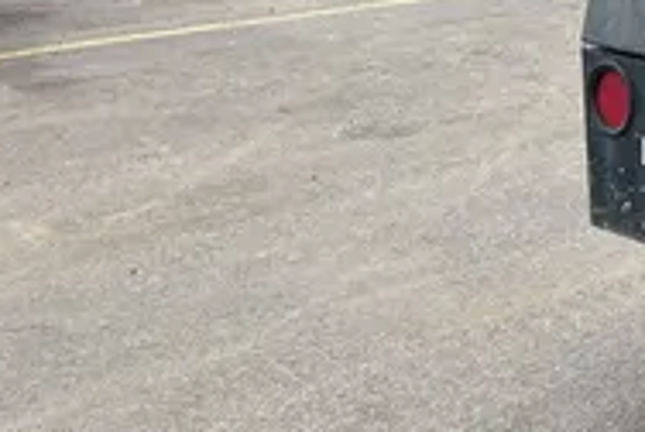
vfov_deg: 17.2
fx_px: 1418
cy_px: 94
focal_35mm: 79
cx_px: 892
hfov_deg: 22.3
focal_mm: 5.7
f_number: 1.5
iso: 50
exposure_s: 1/352
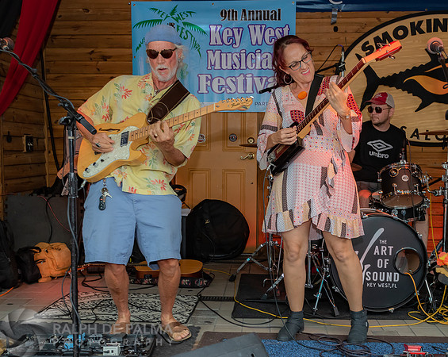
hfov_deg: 45.1
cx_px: 244
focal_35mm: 41
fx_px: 539
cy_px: 196
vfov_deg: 36.6
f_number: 5.6
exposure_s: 1/160
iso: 800
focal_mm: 24
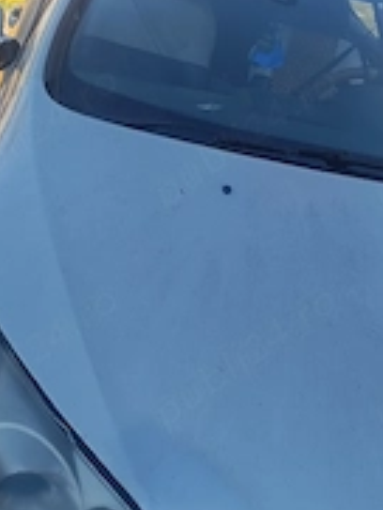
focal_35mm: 53
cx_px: 301
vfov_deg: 35.8
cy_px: 172
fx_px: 781
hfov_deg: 27.1
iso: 50
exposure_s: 1/244
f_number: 1.65
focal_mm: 6.14
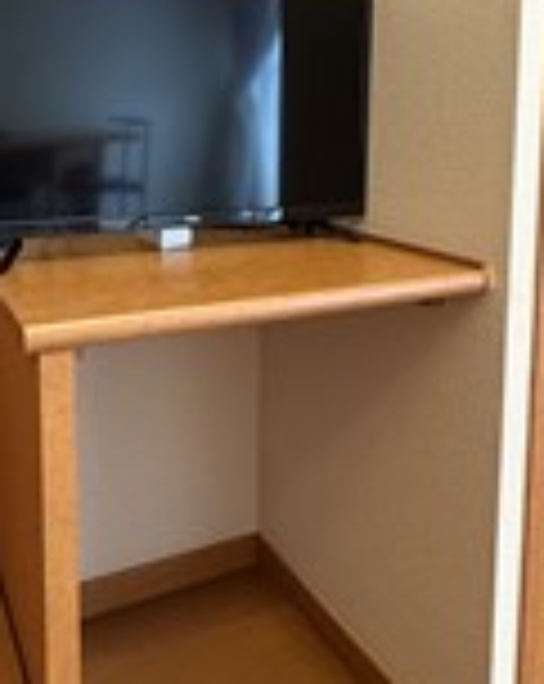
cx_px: 243
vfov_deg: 49.0
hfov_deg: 41.0
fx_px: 727
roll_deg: -1.0
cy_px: 198
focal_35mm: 36
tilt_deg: -4.8
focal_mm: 2.22
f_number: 2.2
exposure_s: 1/50
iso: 250
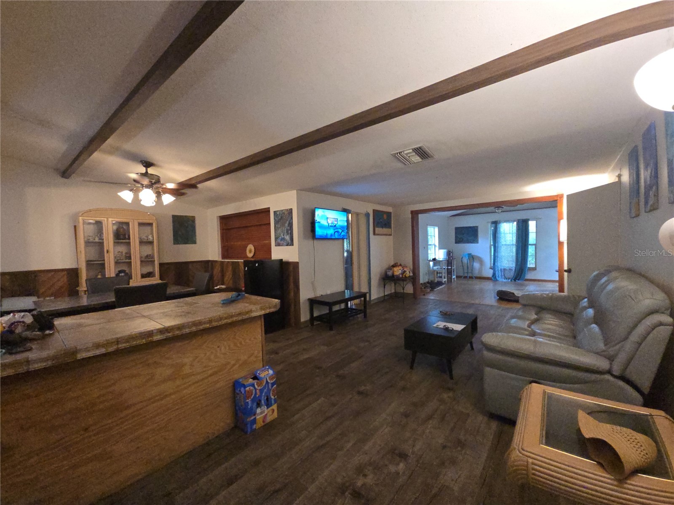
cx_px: 337
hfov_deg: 106.2
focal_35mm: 13
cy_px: 252
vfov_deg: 89.9
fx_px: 253
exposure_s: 1/60
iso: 800
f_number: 2.2
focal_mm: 2.2
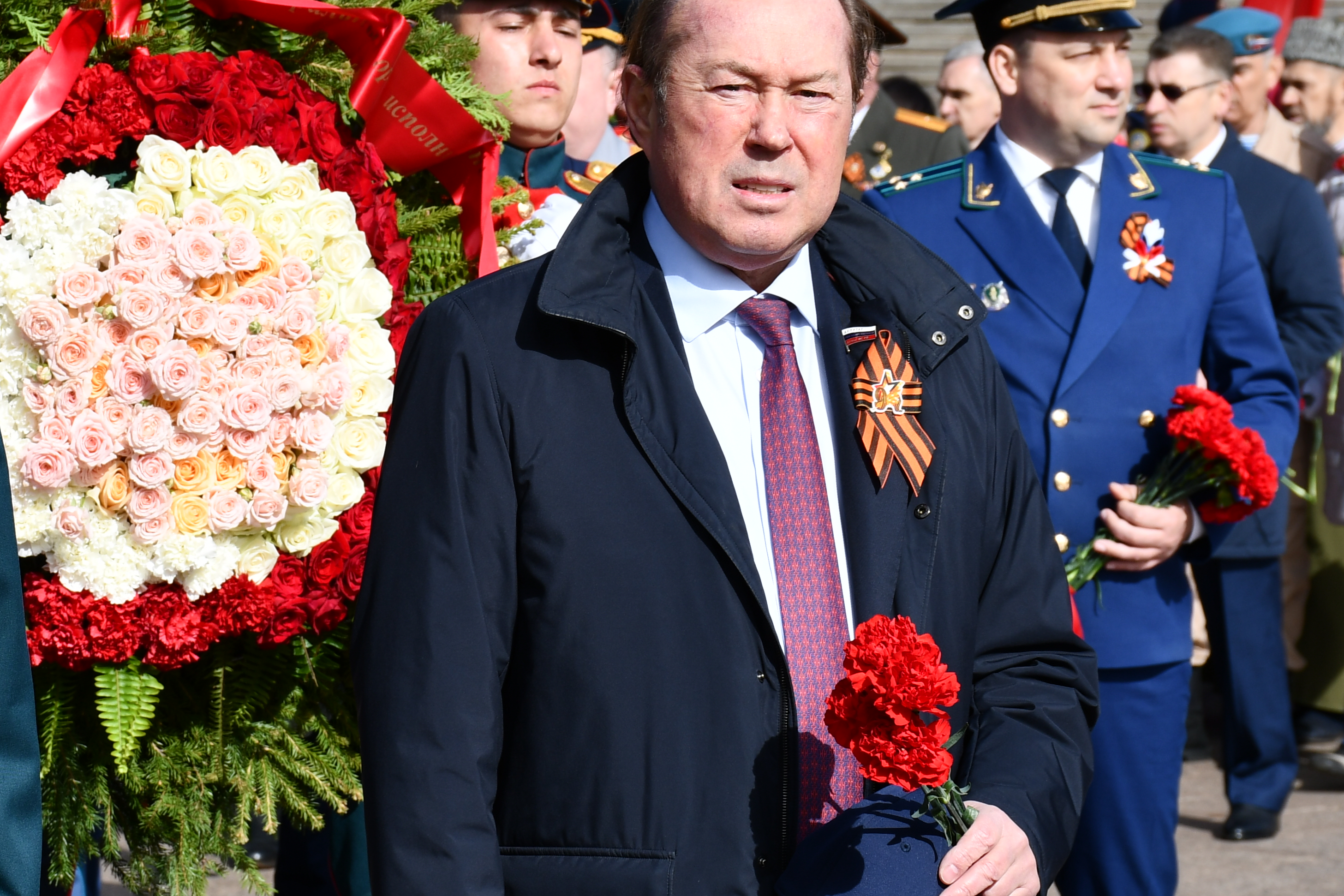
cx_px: 265
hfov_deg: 11.9
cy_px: 384
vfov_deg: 8.0
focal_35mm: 172
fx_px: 6421
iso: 100
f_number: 9
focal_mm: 60
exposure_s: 1/320
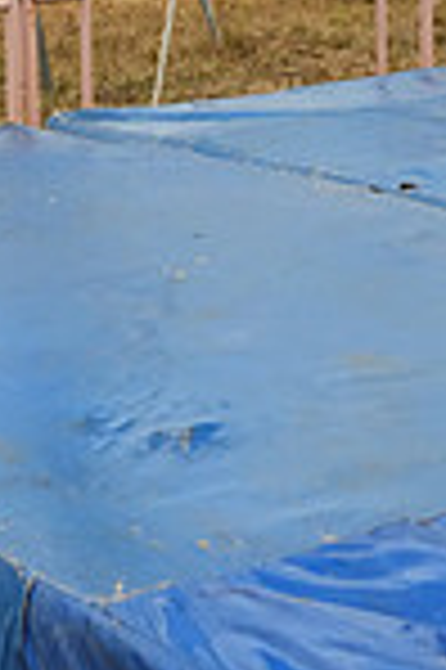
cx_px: 113
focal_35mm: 109
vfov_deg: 17.4
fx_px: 2030
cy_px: -252
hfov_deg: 12.5
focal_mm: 36
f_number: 4
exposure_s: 1/3200
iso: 5000
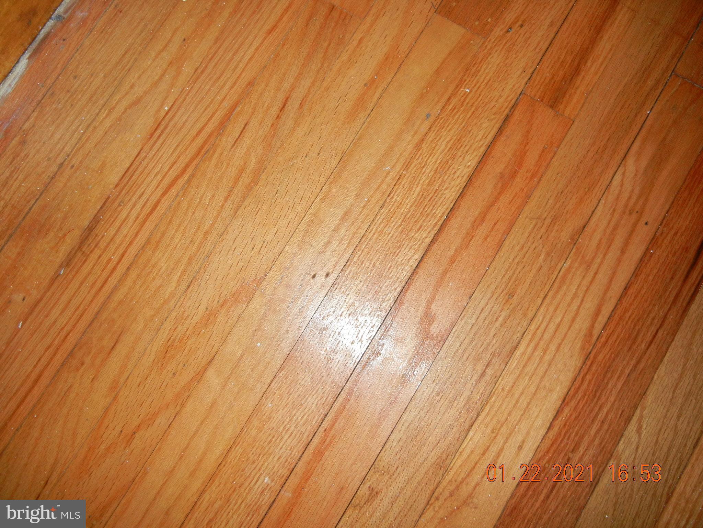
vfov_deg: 46.8
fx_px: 609
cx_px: 352
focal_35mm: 30
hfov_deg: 60.0
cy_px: 264
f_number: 3.5
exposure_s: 1/30
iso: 200
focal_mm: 5.4
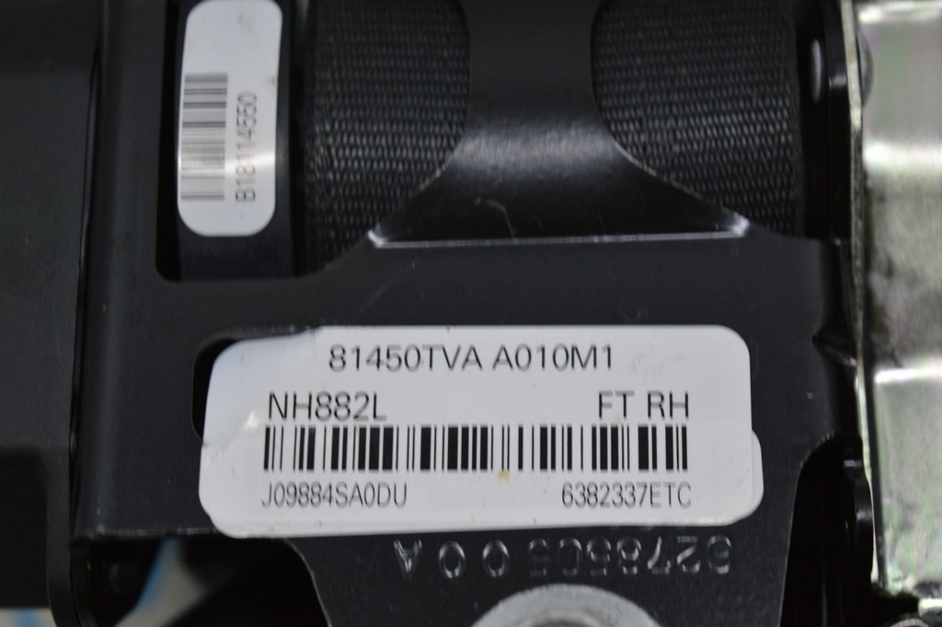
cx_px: 471
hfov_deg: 24.6
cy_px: 314
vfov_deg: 16.5
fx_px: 2157
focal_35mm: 82
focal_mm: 55
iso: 450
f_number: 5.6
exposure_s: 1/60
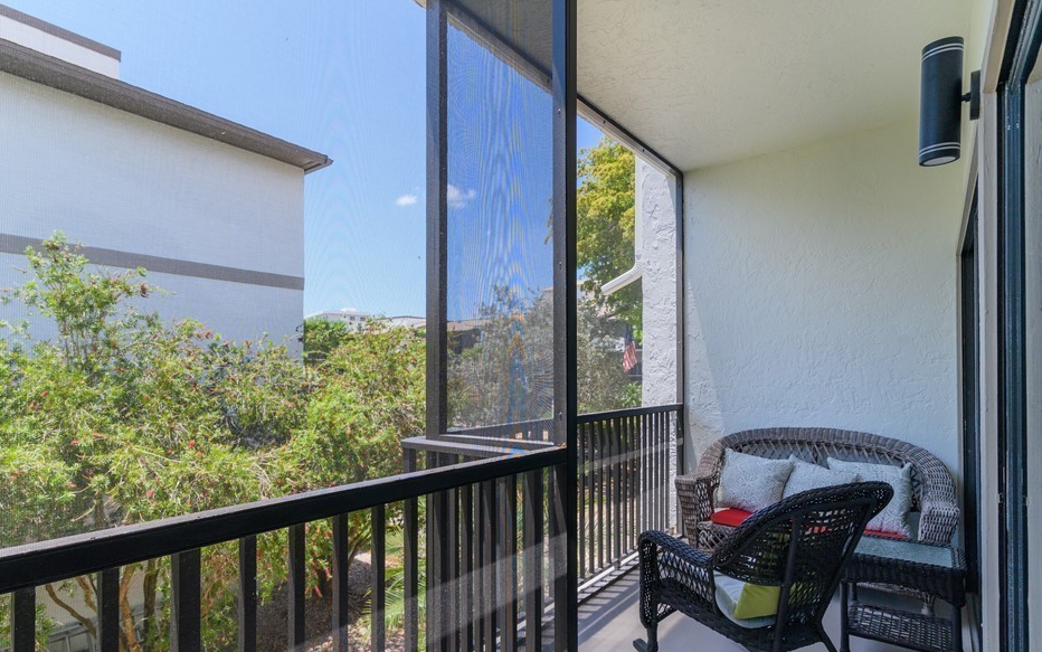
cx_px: 460
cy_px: 390
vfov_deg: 61.7
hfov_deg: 87.6
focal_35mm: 19
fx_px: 540
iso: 320
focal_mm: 16
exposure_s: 1/320
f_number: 8
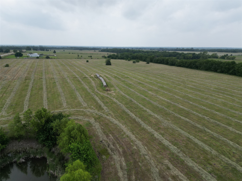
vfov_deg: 56.8
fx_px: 168
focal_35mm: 24
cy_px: 90
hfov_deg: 71.6
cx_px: 121
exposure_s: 1/3000
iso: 160
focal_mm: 6.72
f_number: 1.7
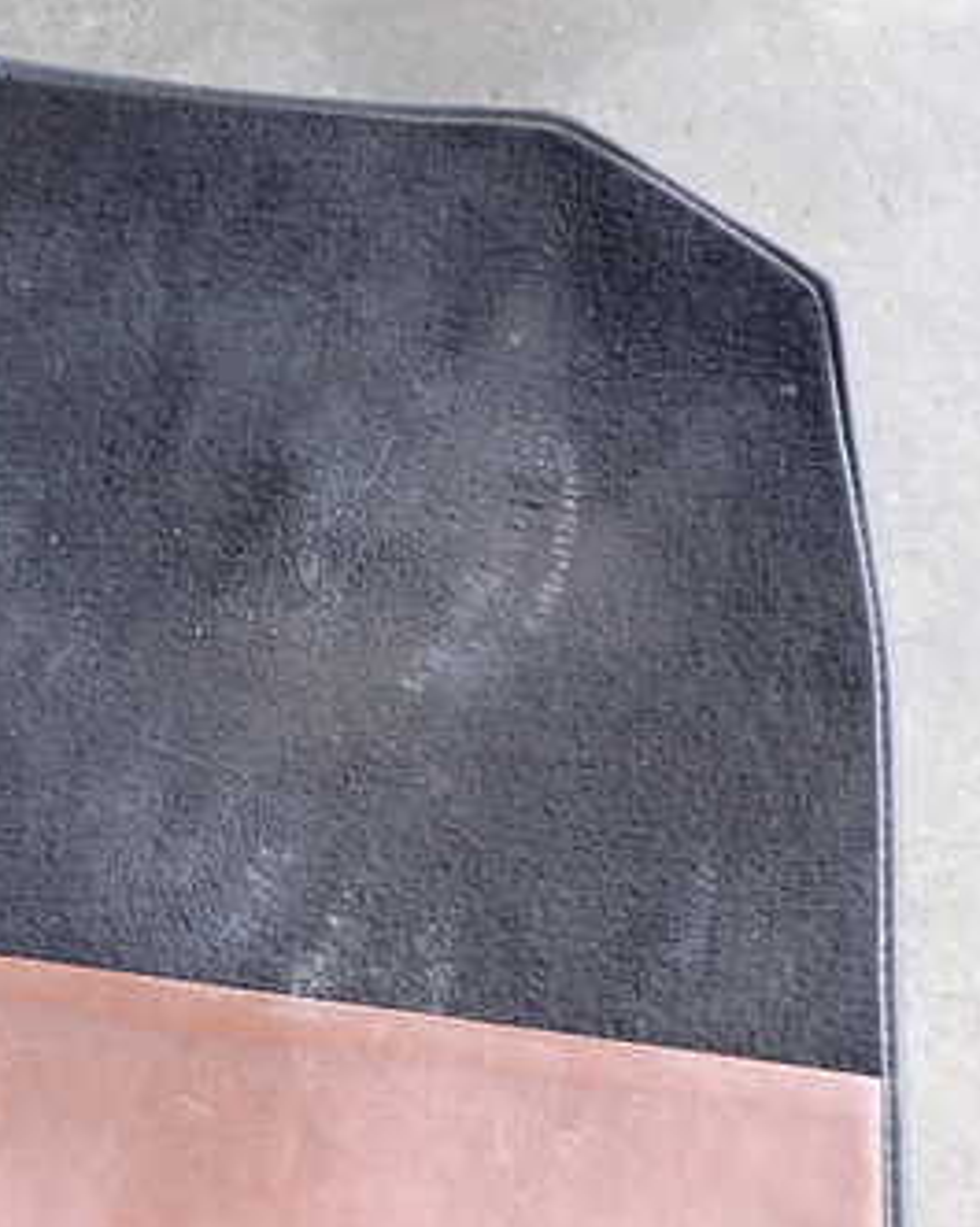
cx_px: 174
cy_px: 798
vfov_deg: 35.1
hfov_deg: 27.9
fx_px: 1924
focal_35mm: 53
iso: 200
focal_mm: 5.4
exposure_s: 1/30
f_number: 2.3
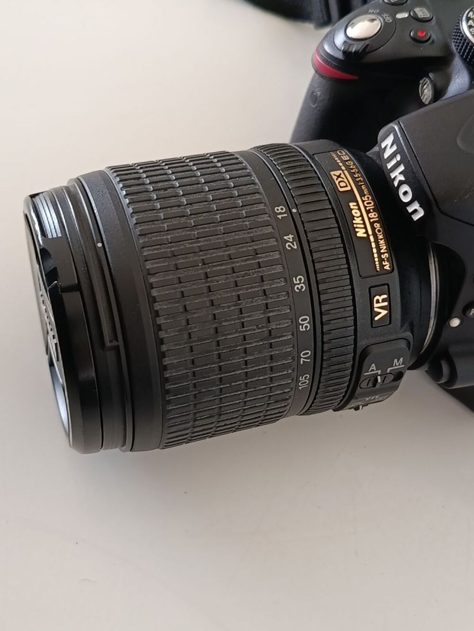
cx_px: 237
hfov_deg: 31.5
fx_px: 840
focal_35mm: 46
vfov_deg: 41.2
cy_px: 316
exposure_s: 1/25
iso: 1034
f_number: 1.7
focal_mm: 5.24
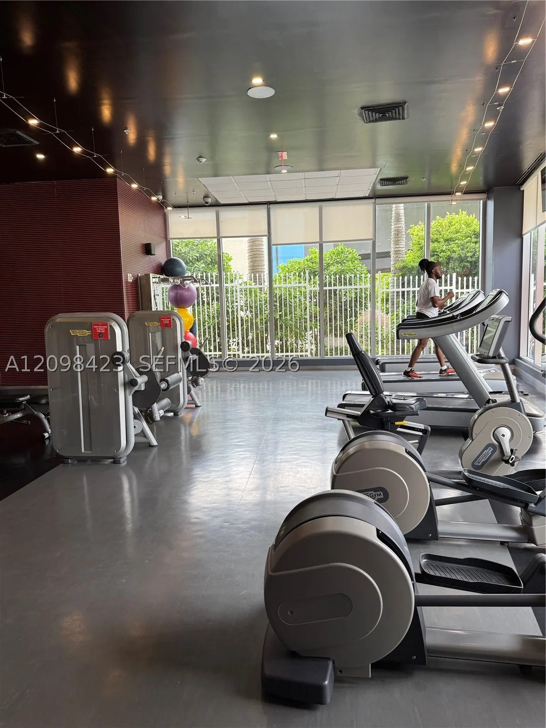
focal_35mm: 24
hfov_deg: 56.8
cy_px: 364
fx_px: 505
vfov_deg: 71.6
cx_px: 273
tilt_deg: -6.2
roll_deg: +1.4
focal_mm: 6.76
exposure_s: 1/120
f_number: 1.78
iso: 160
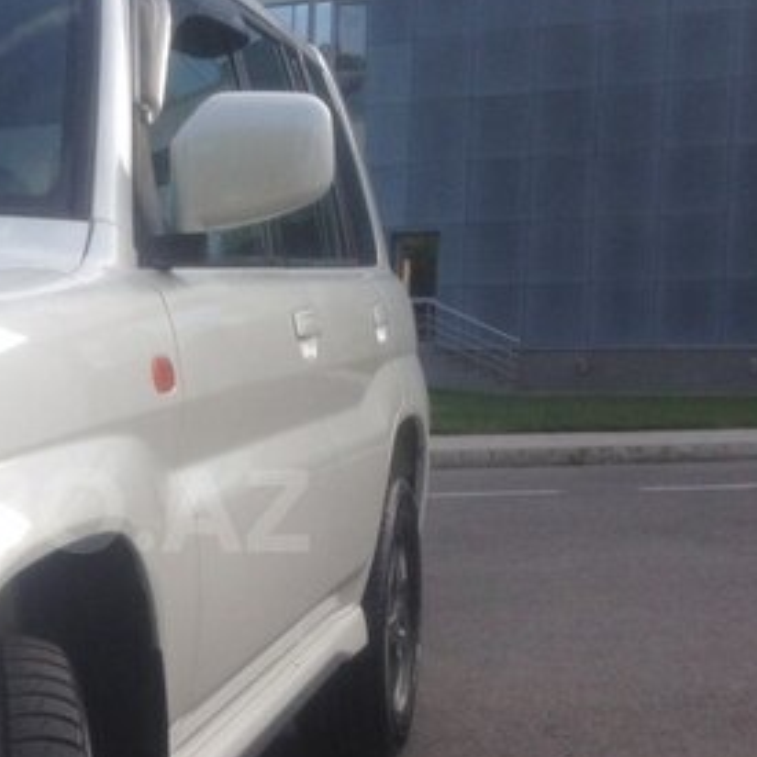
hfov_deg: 23.8
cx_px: 28
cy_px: 511
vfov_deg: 24.5
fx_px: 1732
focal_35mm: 70
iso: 50
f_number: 2.4
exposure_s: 1/565
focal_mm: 4.12
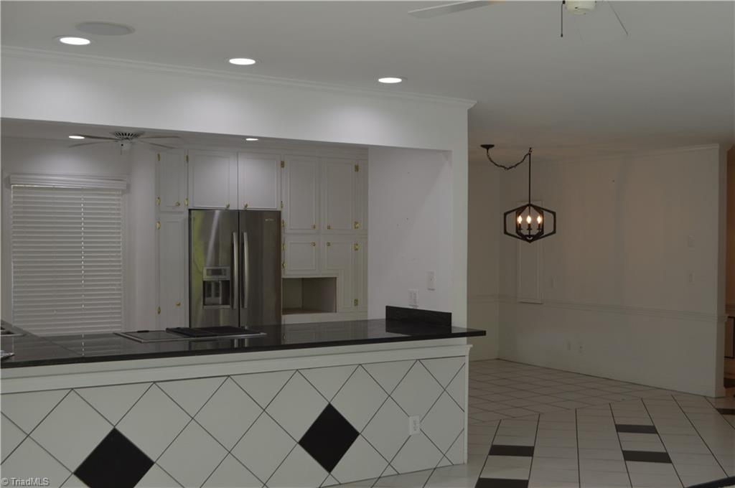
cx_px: 368
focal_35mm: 39
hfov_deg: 49.6
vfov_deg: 34.1
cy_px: 244
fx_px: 795
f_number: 5.6
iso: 360
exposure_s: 1/125
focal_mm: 26
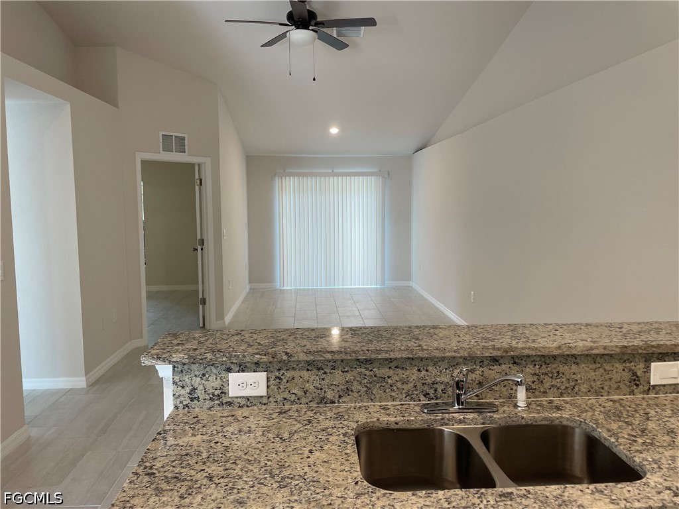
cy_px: 254
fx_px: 510
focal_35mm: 26
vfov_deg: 53.1
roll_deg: +0.4
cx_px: 340
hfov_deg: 67.3
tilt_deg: -5.5
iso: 80
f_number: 1.6
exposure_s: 1/60
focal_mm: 4.2
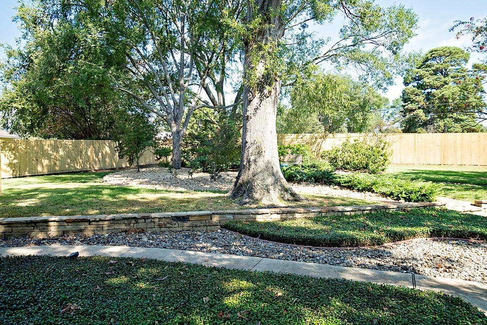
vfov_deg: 53.1
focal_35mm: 24
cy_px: 162
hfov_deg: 73.7
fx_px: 325
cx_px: 244
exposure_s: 1/400
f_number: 4
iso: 200
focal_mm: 16
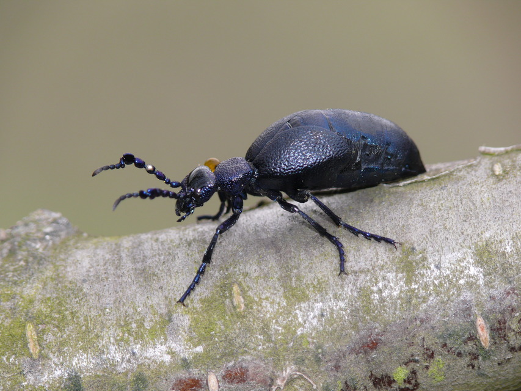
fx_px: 3899
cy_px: 196
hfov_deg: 7.6
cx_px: 260
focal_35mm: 259
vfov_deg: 5.7
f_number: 4.5
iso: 100
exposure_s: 1/200
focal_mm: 54.7
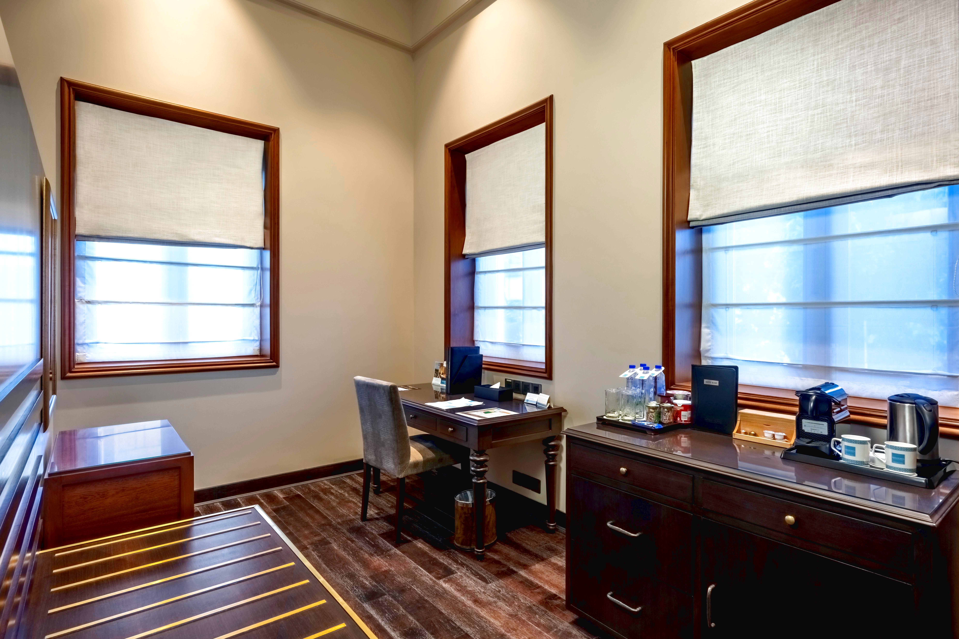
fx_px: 453
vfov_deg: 70.5
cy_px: 320
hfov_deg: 93.3
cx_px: 480
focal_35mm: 17
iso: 1000
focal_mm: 17
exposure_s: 1/25
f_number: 14
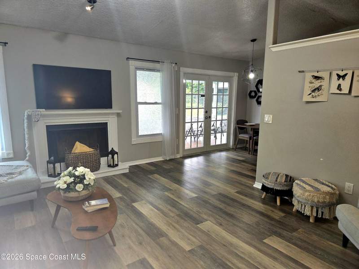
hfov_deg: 73.9
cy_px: 134
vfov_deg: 58.9
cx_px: 180
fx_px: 239
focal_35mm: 23
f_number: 1.7
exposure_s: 1/60.2
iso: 100
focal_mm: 6.3
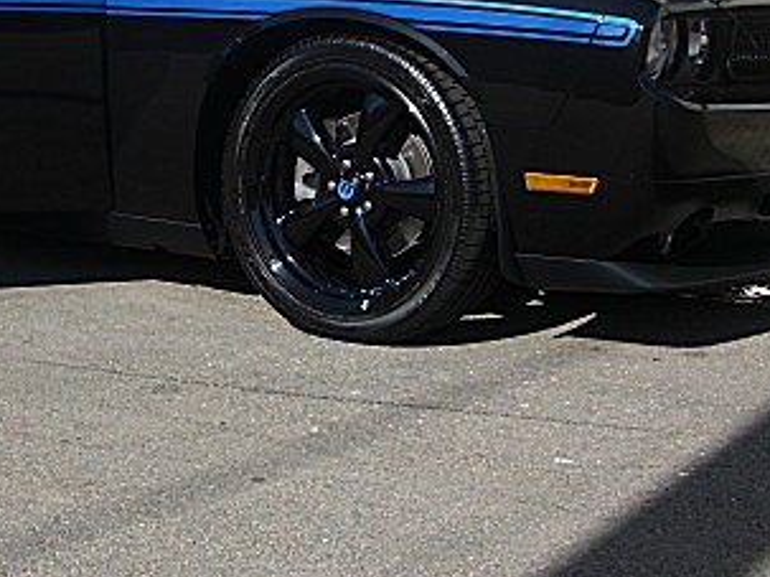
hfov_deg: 25.5
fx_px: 1690
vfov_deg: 19.3
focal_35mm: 76
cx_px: 224
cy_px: 170
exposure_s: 1/640
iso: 50
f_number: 2.8
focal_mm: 6.3
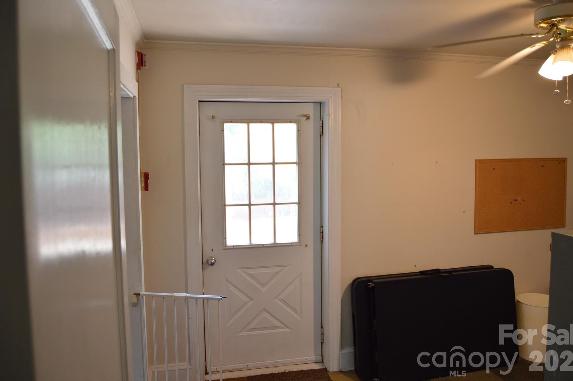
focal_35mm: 28
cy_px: 184
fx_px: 445
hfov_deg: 65.5
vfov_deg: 46.3
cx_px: 294
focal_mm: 18
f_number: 3.5
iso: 560
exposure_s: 1/60
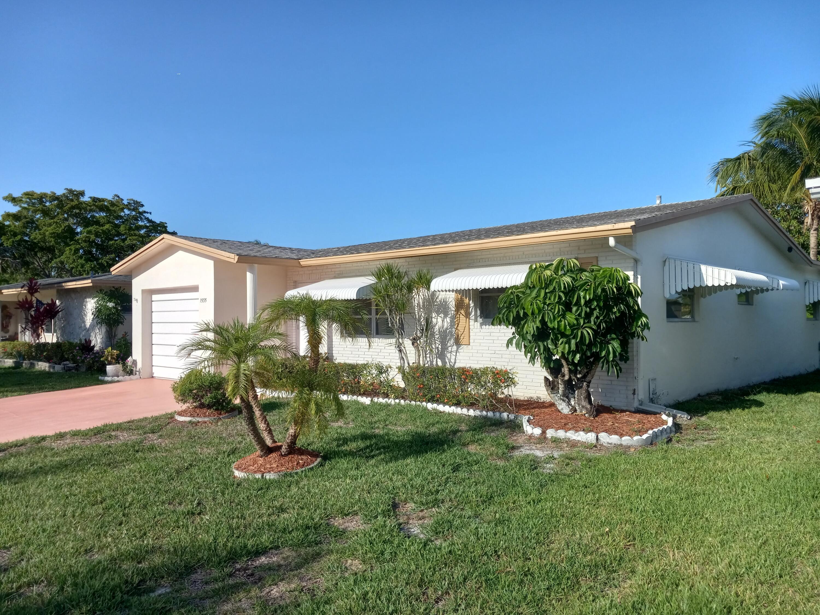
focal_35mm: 27
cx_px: 410
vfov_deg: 51.4
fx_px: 640
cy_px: 308
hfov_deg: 65.3
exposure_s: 1/2262
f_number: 1.8
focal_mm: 3.94
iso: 40
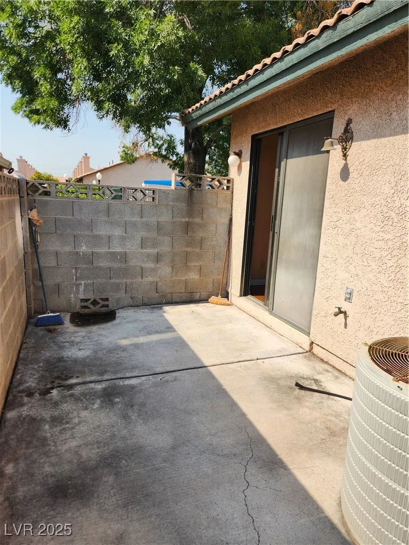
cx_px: 204
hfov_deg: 58.9
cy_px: 272
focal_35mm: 23
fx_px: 362
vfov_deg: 73.9
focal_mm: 5.4
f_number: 1.8
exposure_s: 1/1343
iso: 20
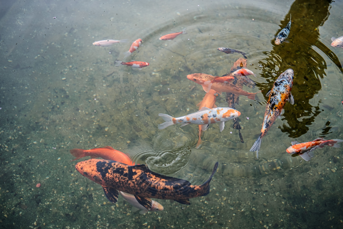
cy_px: 114
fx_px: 505
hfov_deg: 37.5
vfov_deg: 25.5
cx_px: 172
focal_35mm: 53
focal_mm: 35
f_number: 2.5
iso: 125
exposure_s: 1/250
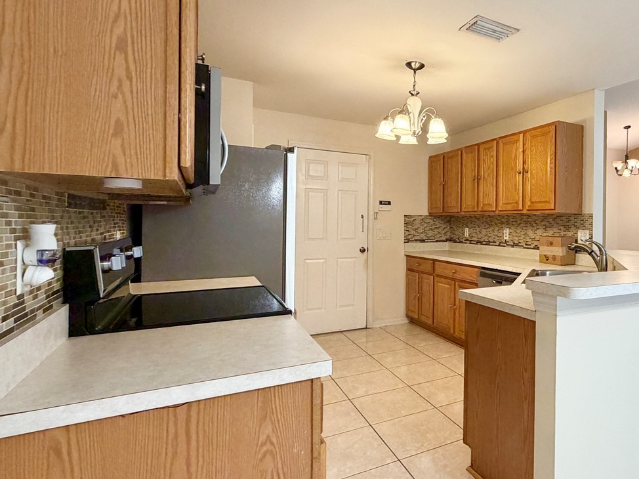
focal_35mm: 23
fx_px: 424
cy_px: 224
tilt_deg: +0.6
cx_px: 486
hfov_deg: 68.7
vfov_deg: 58.8
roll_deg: -0.7
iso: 250
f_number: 2.2
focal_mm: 2.22
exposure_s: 1/120
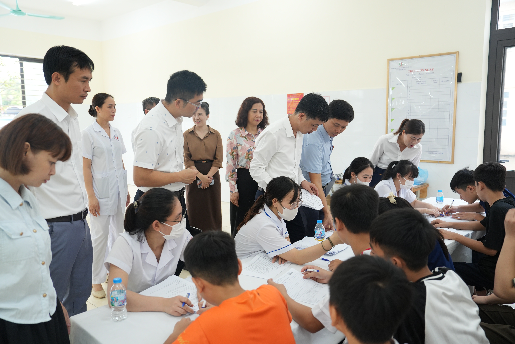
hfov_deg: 61.9
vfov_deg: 43.6
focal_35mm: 30
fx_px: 429
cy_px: 172
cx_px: 258
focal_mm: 30
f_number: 3.5
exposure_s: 1/125
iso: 640
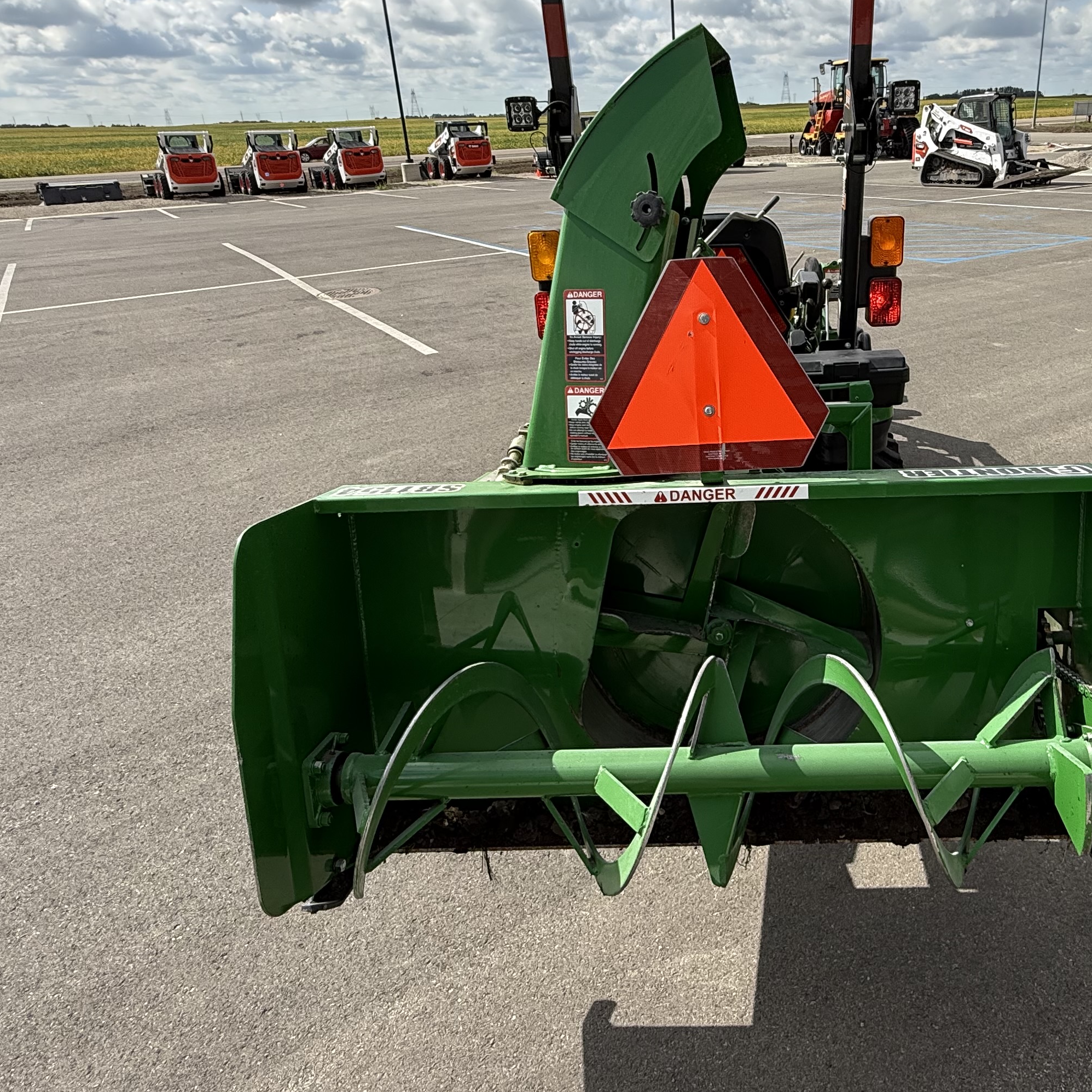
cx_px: 716
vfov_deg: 62.7
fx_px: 892
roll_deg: +1.6
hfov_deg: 61.6
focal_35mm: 25
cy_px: 482
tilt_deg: -22.9
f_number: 2.2
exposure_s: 1/1145
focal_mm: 2.22
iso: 50
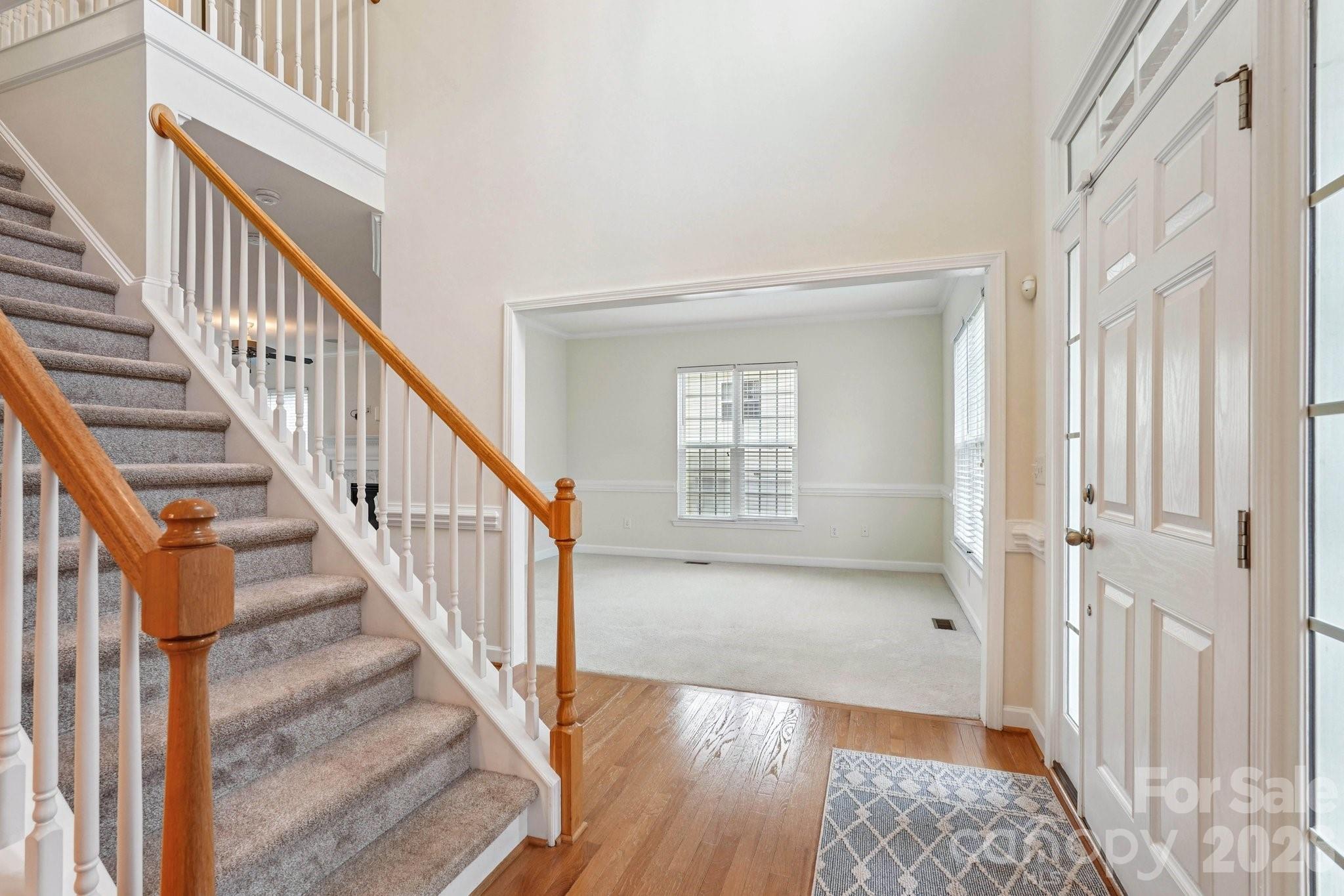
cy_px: 448
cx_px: 672
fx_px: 597
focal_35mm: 16
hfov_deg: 96.7
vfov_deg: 73.7
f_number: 8
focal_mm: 16
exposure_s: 1/15
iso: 400
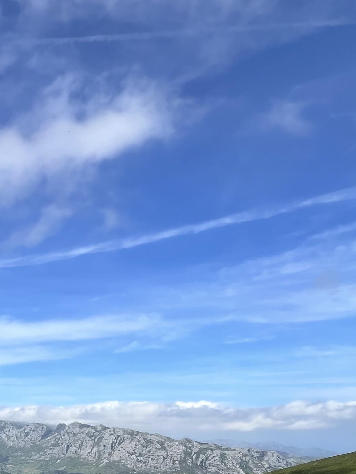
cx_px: -141
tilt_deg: +1.7
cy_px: 414
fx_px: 508
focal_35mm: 37
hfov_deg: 28.9
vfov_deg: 46.0
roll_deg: -0.1
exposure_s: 1/1876
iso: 32
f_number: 1.8
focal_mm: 1.57
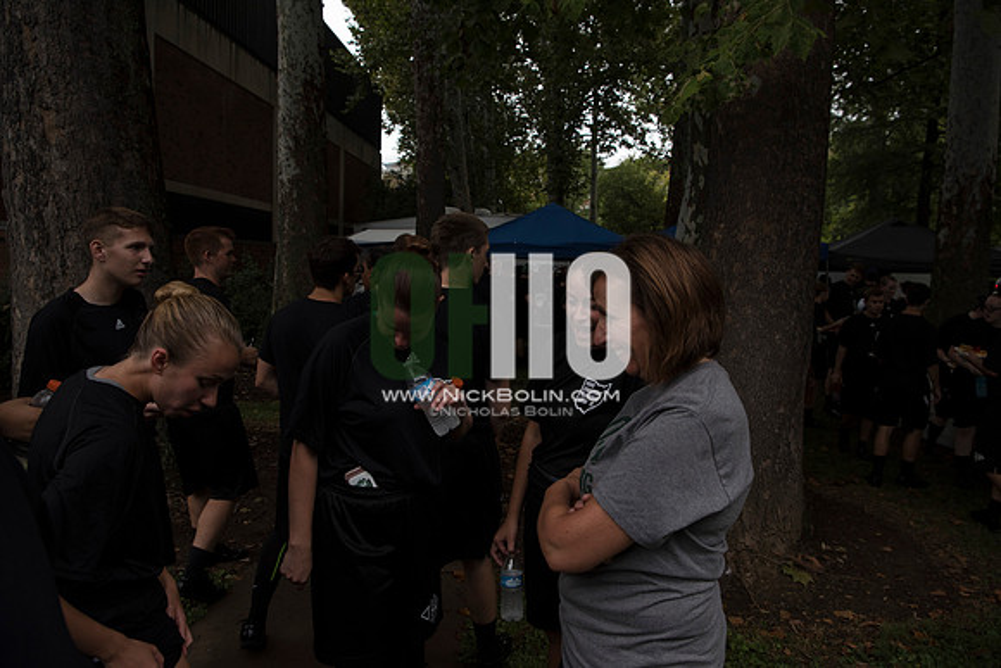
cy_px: 334
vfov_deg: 53.2
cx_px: 500
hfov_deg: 73.7
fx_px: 667
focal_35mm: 24
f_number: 5.6
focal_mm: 24
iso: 640
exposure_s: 1/1600
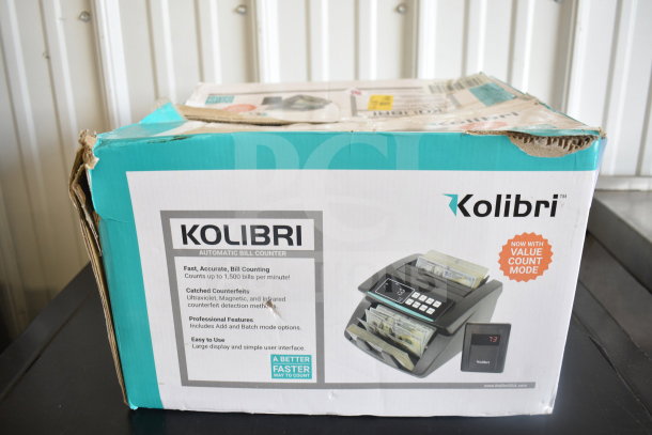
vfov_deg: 43.6
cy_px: 218
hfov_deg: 61.9
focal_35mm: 30
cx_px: 326
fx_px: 543
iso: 200
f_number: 3.8
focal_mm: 20
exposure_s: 1/40
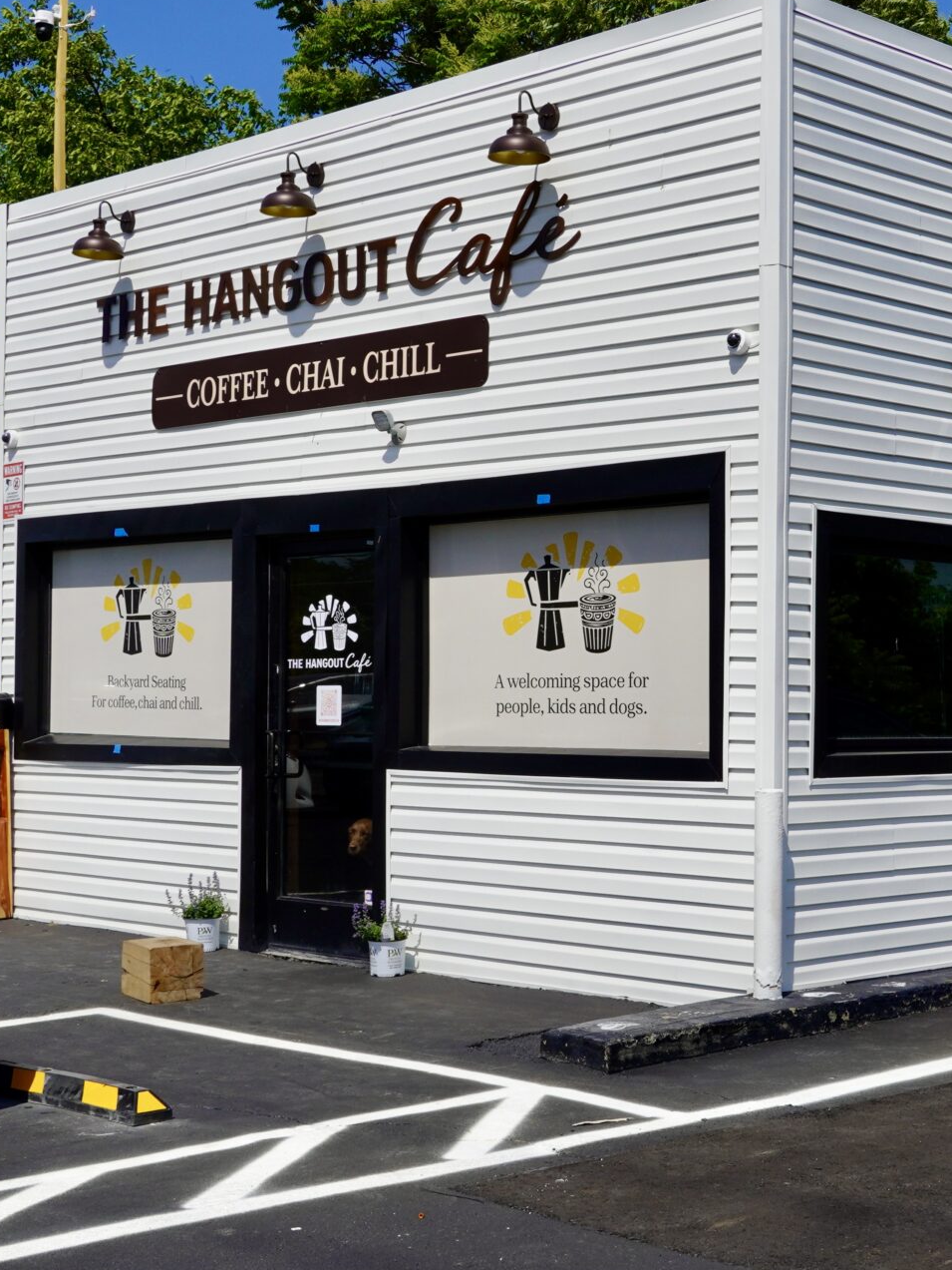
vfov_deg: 33.2
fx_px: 2126
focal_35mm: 58
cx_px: 690
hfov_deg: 25.0
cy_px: 645
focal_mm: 20
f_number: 10
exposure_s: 1/400
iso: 100
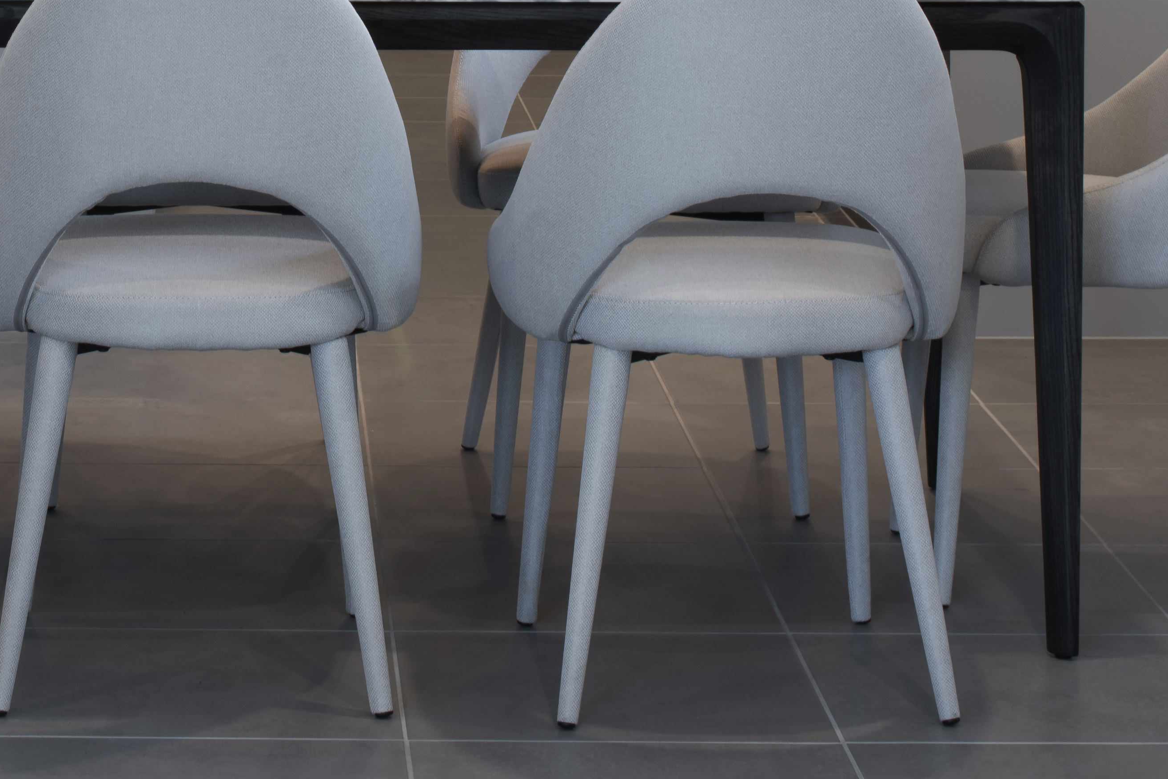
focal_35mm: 126
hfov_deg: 16.1
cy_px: -283
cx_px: 217
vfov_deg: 10.6
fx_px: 4089
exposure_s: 1/1.67
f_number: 14
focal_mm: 45
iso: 64
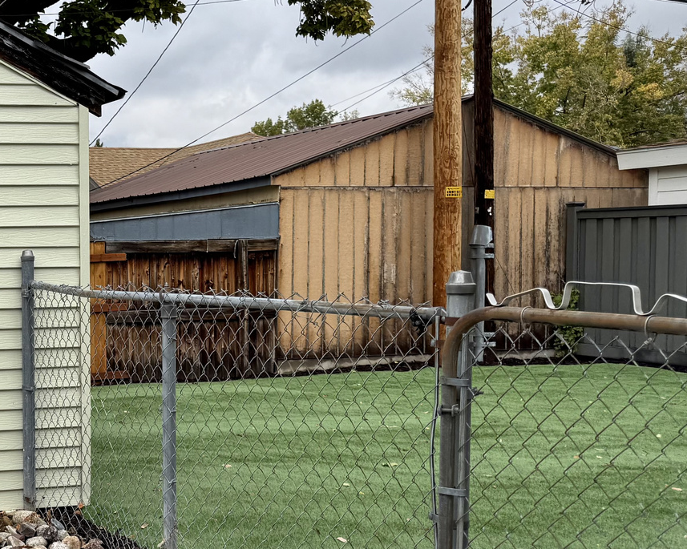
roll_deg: +0.9
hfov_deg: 30.0
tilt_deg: -3.1
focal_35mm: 56
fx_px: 1138
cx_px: -79
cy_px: 325
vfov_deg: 27.1
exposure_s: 1/2041
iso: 80
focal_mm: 6.76
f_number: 1.78
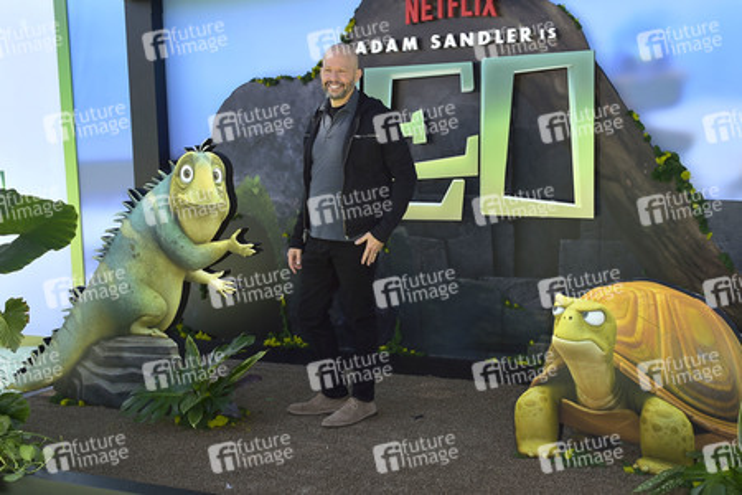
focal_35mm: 40
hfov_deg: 48.5
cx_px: 371
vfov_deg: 33.4
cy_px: 248
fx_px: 824
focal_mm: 40
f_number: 7.1
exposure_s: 1/250
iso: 125
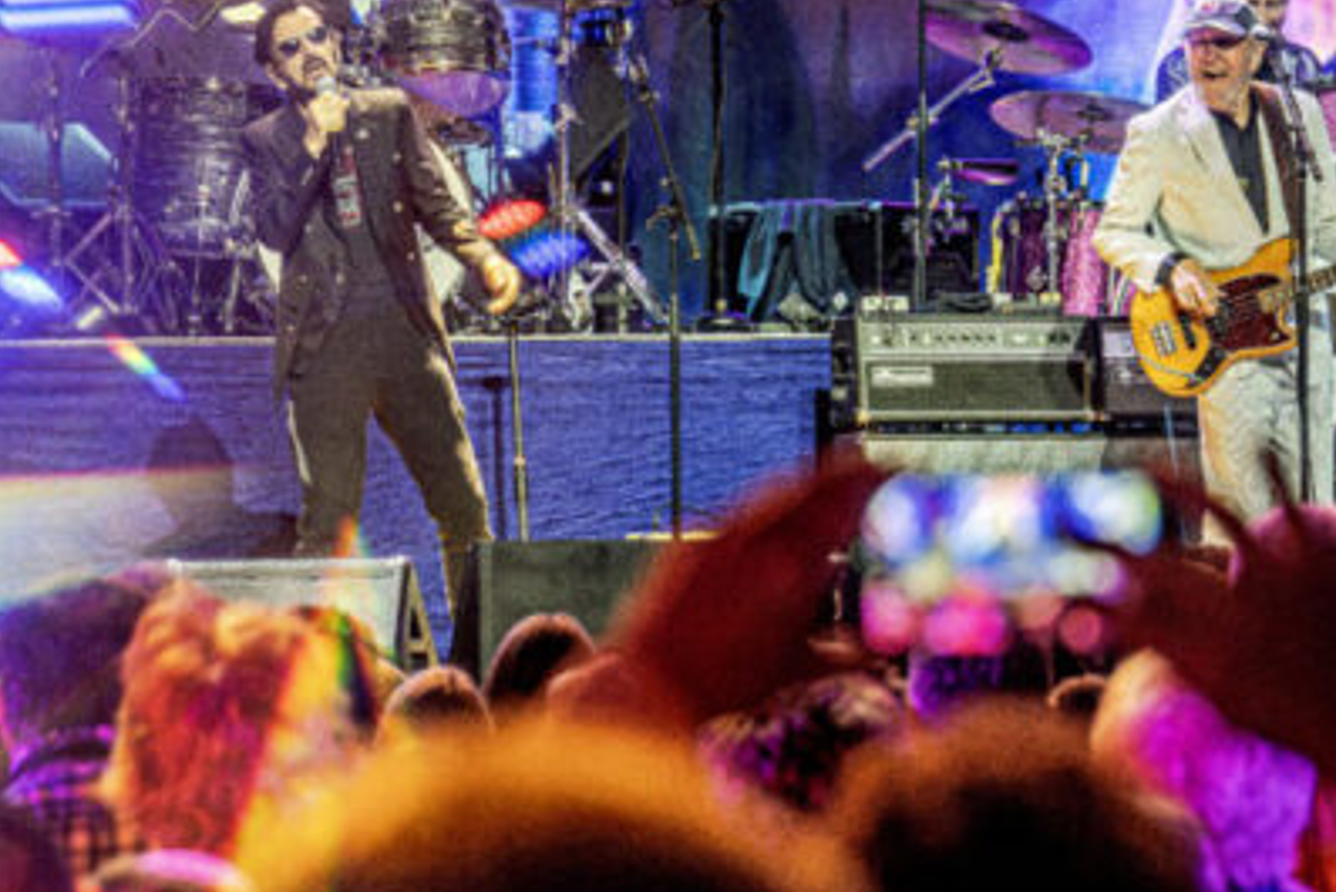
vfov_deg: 5.0
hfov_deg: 7.5
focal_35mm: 274
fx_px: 10172
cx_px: 296
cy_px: 231
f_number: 7.6
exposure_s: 1/80
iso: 2000
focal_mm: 170
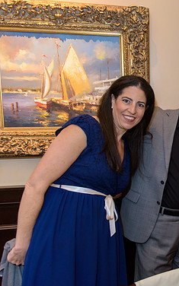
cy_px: 141
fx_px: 343
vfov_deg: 45.3
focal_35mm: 44
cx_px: 219
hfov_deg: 25.9
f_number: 3.2
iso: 1600
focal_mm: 28
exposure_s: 1/125
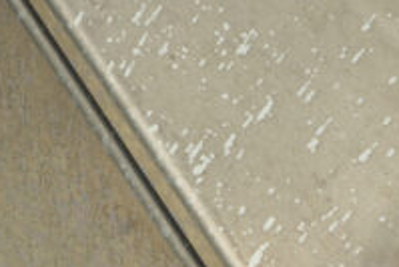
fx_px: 1708
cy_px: -25
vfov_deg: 8.9
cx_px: 487
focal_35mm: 154
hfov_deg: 13.0
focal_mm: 30
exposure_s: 1/100
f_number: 6.3
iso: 100
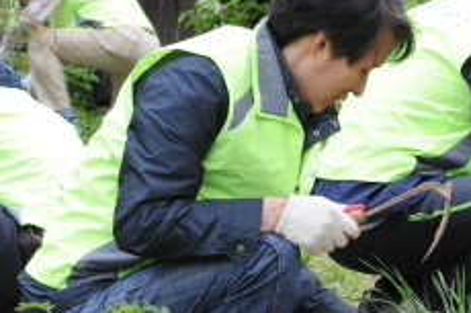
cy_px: 108
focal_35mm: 147
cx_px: 336
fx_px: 1922
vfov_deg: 9.3
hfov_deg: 13.9
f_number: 9
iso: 400
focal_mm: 52
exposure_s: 1/80
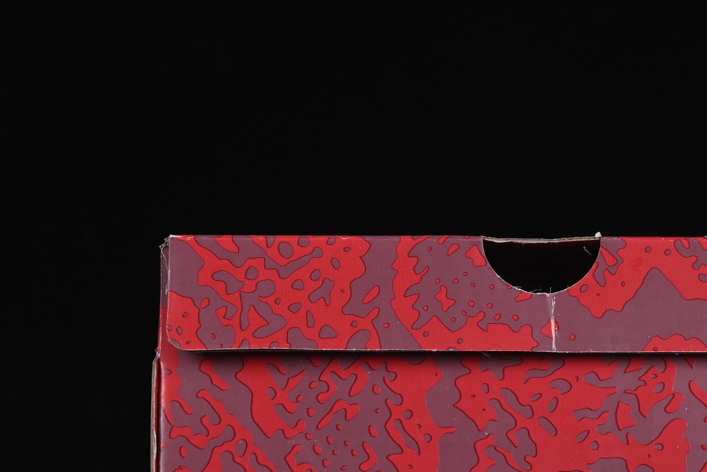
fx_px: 3339
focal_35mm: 170
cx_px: 533
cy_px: 339
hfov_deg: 12.1
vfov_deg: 8.1
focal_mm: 50
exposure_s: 1/80
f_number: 8
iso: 160
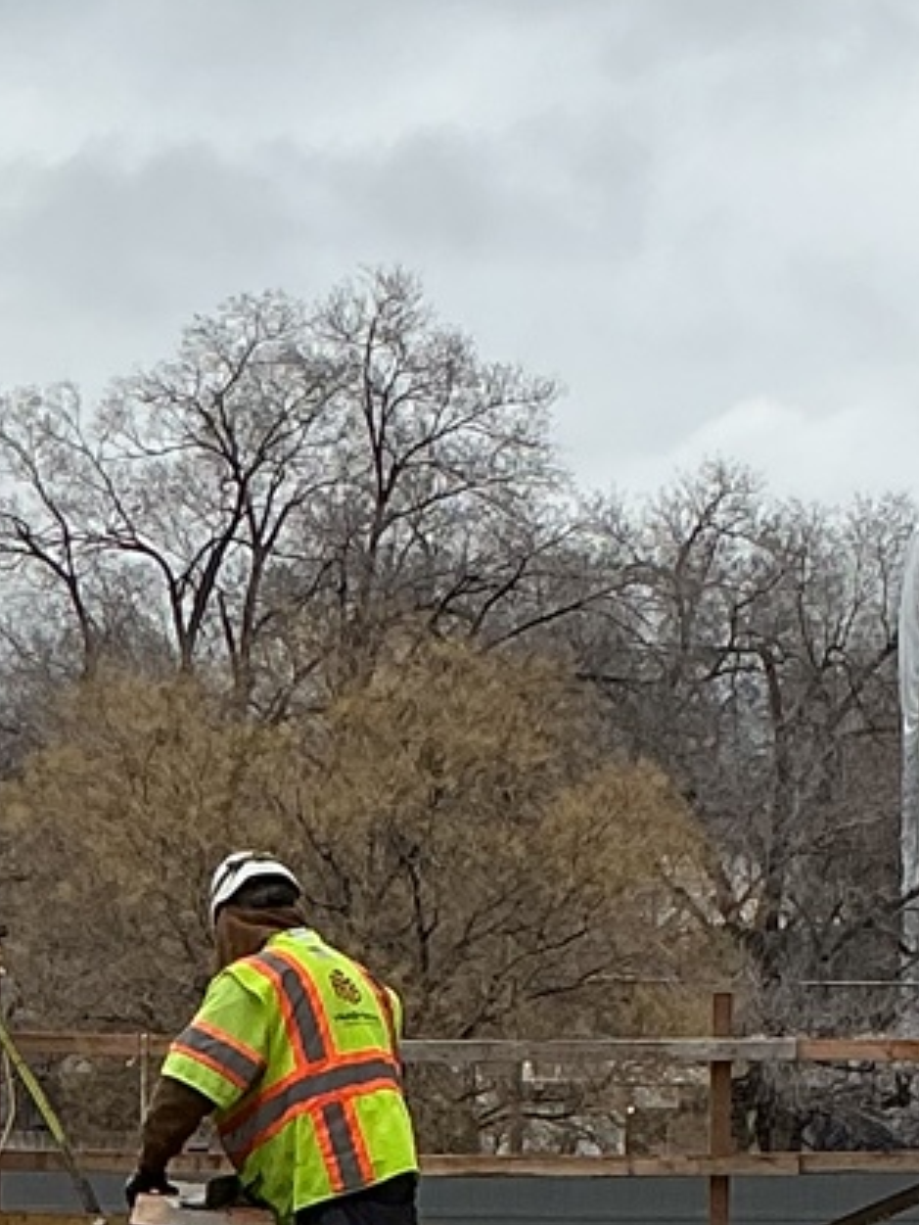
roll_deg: -0.9
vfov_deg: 13.6
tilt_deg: -8.0
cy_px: 1627
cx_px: 511
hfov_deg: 10.7
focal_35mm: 139
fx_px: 4918
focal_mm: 3
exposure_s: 1/978
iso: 25
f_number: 1.8
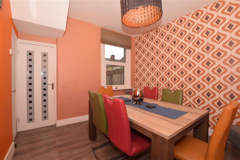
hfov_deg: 100.4
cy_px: 80
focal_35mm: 15
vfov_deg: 77.3
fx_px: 100
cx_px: 120
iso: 400
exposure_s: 1/200
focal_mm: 10
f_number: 7.1
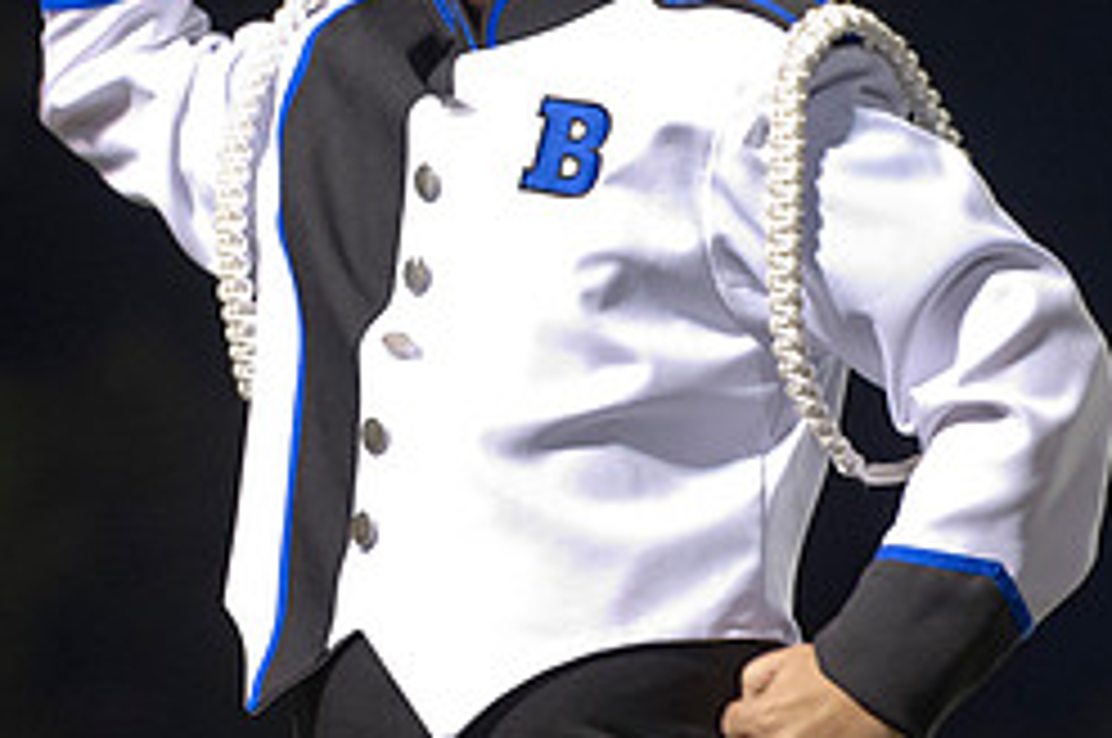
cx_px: 536
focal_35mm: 352
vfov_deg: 3.9
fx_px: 10859
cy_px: 81
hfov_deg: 5.9
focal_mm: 150
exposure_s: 1/125
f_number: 3.2
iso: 3200
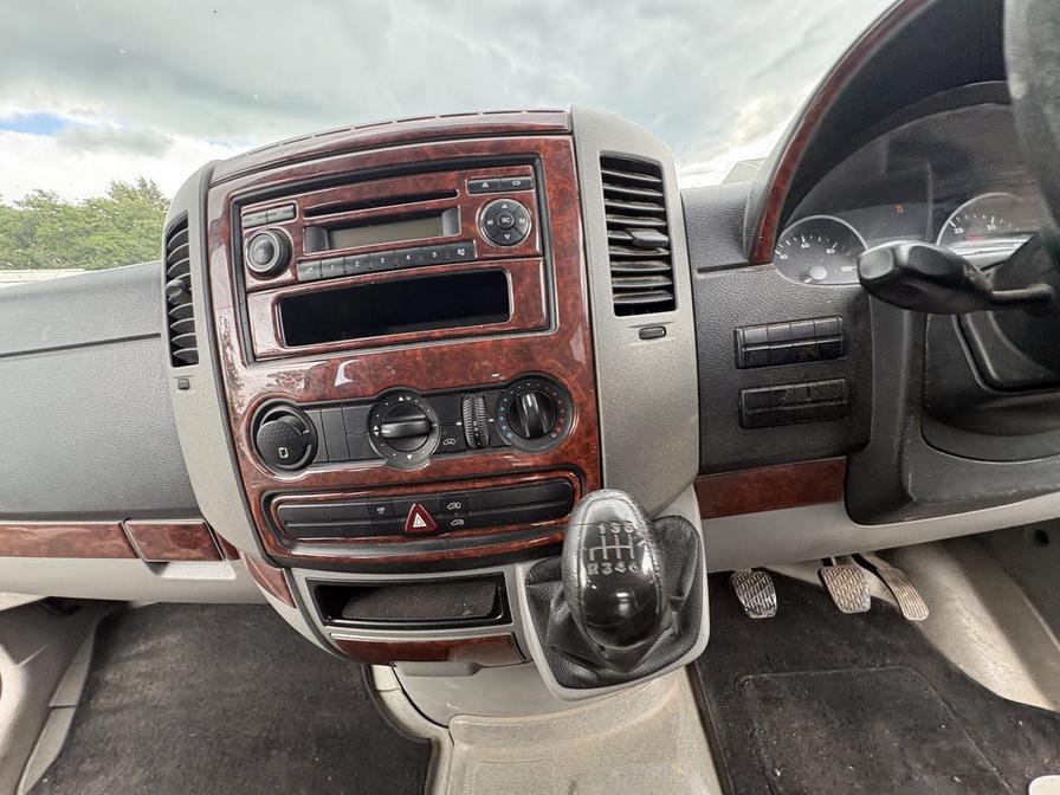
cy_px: 398
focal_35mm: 14
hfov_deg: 102.1
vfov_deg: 85.7
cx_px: 530
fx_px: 429
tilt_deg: -22.7
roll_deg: -2.9
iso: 200
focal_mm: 2.22
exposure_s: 1/99
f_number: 2.2
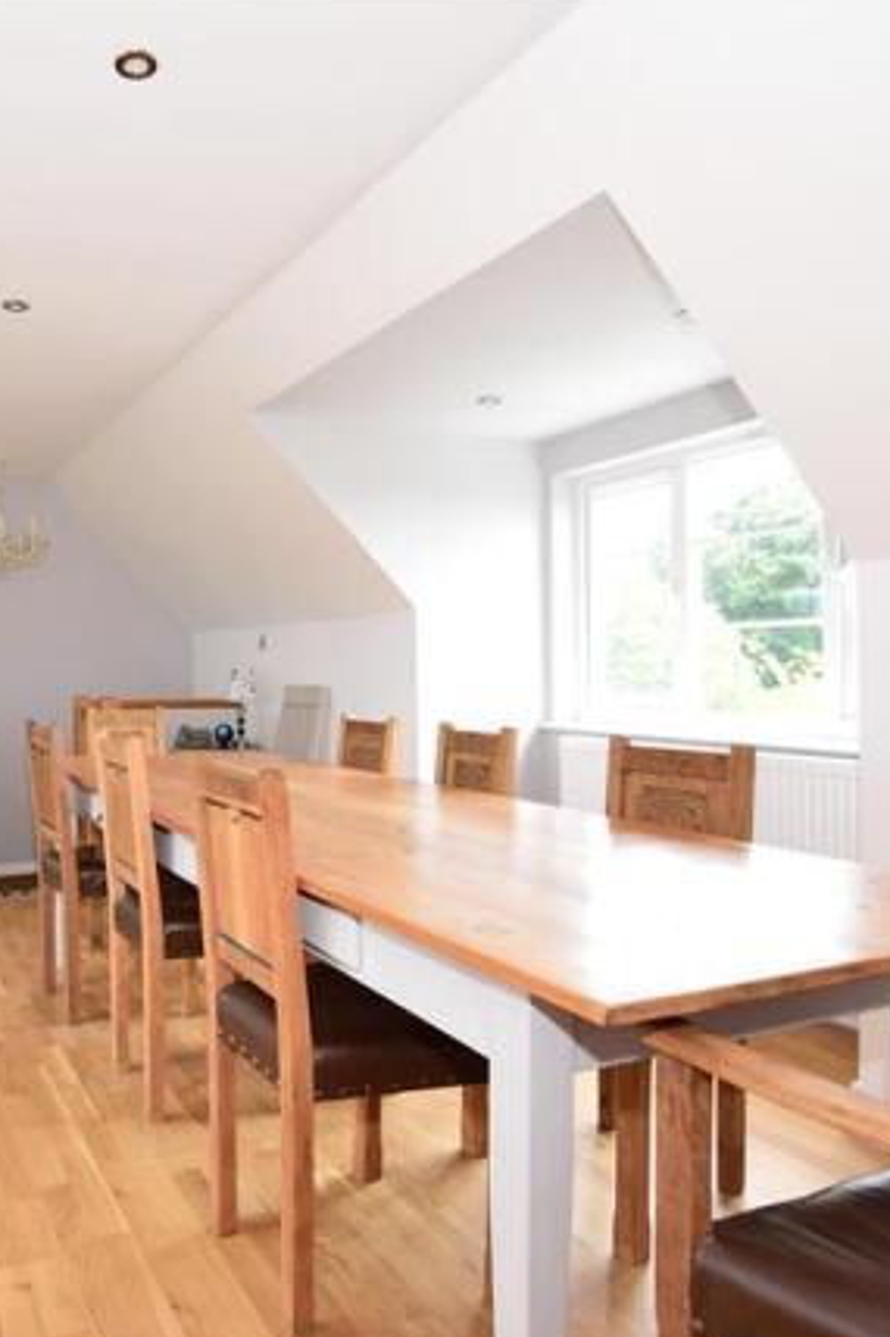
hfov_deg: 51.1
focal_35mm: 23
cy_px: 667
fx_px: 854
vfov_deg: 76.1
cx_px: 156
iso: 200
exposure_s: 1/50
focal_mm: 10
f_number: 5
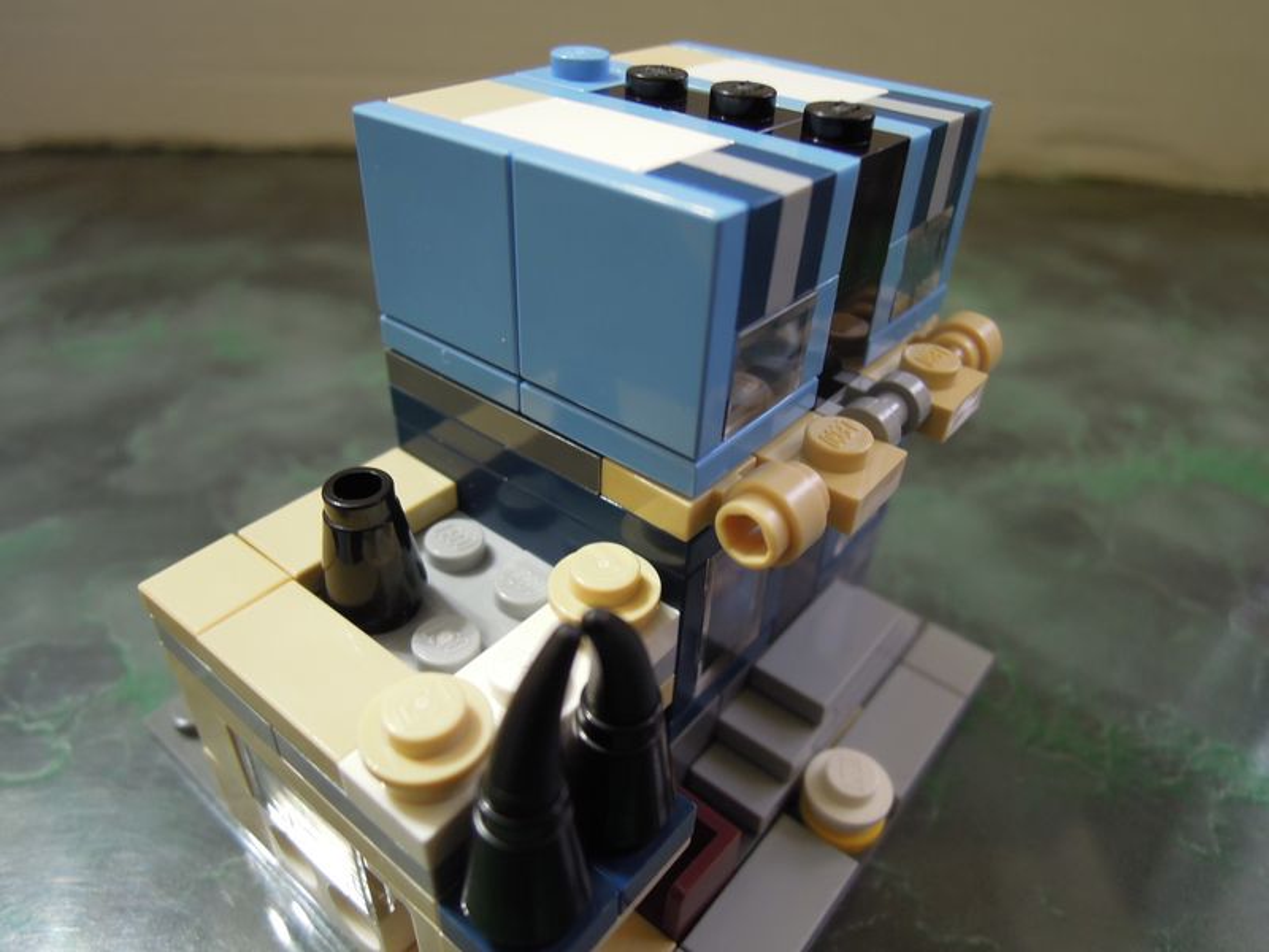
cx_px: 634
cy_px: 476
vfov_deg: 56.8
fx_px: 880
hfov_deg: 71.6
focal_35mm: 24
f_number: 2.2
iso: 160
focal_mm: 4.3
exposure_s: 1/8
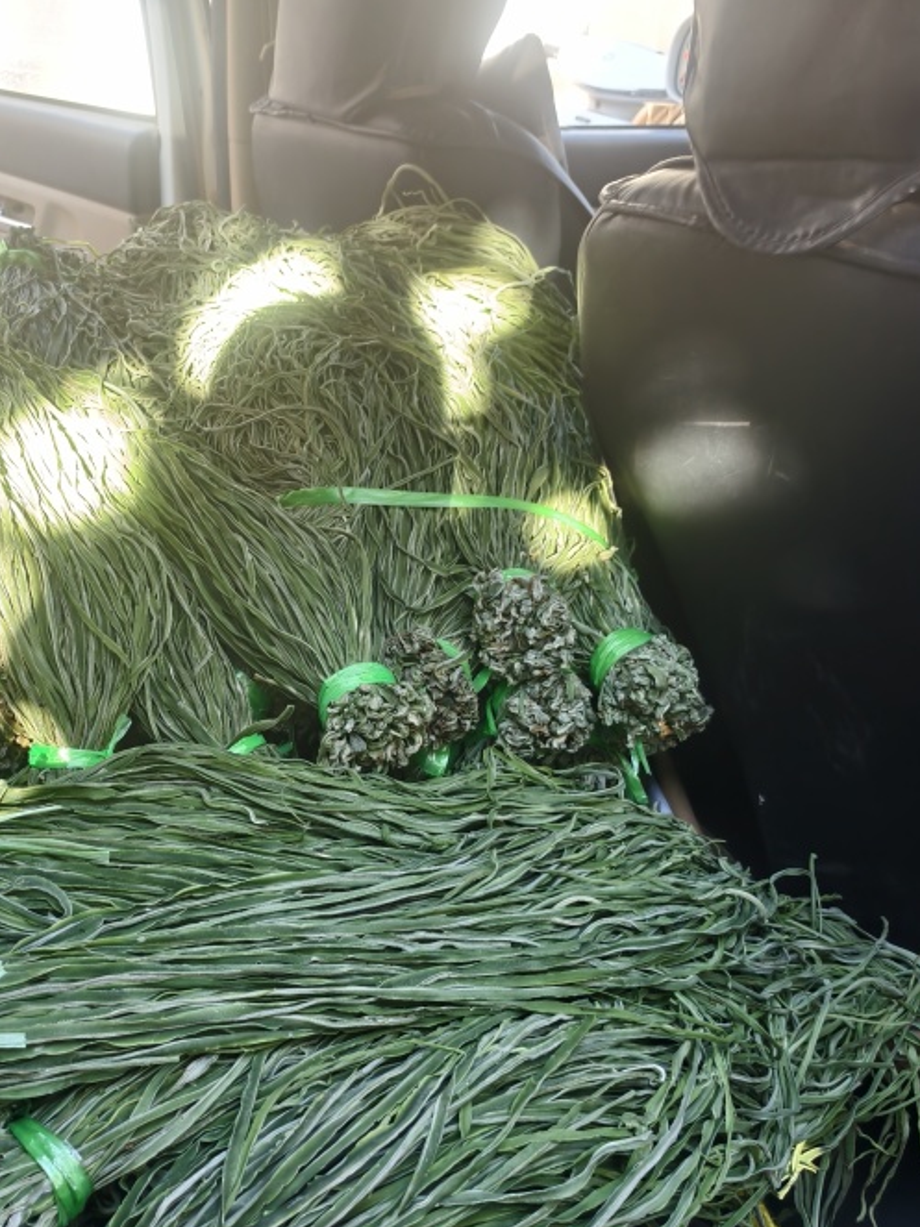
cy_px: 732
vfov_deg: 49.9
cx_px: 205
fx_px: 1312
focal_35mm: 37
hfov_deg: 37.5
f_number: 1.57
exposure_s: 1/100
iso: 119
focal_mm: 5.6
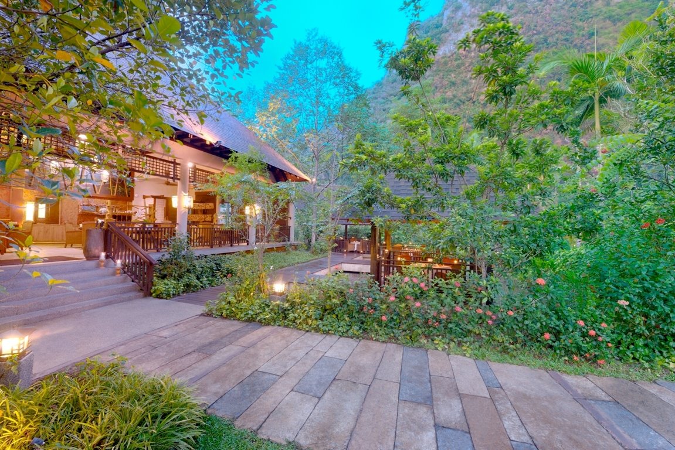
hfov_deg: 104.2
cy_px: 225
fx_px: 263
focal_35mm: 14
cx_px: 338
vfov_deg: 81.2
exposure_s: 6
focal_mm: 14
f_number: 9.5
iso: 160
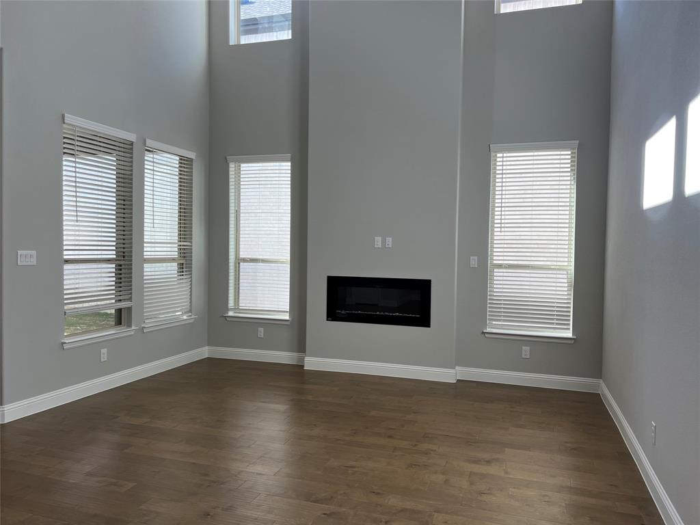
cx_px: 350
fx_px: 526
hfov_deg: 67.3
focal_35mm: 26
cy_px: 262
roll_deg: -1.1
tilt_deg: -2.3
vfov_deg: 53.1
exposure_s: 1/140
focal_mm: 5.7
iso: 32
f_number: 1.5
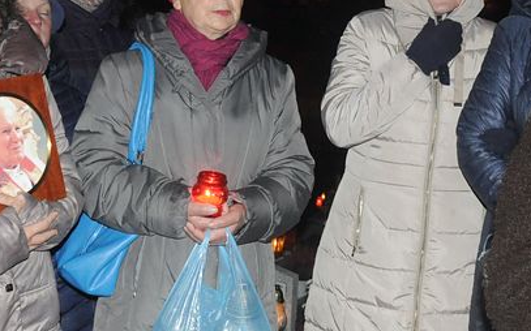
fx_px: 970
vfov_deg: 19.3
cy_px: 115
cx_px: 237
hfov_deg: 30.6
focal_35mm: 67
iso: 2000
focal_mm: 21
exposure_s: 1/60
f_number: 5
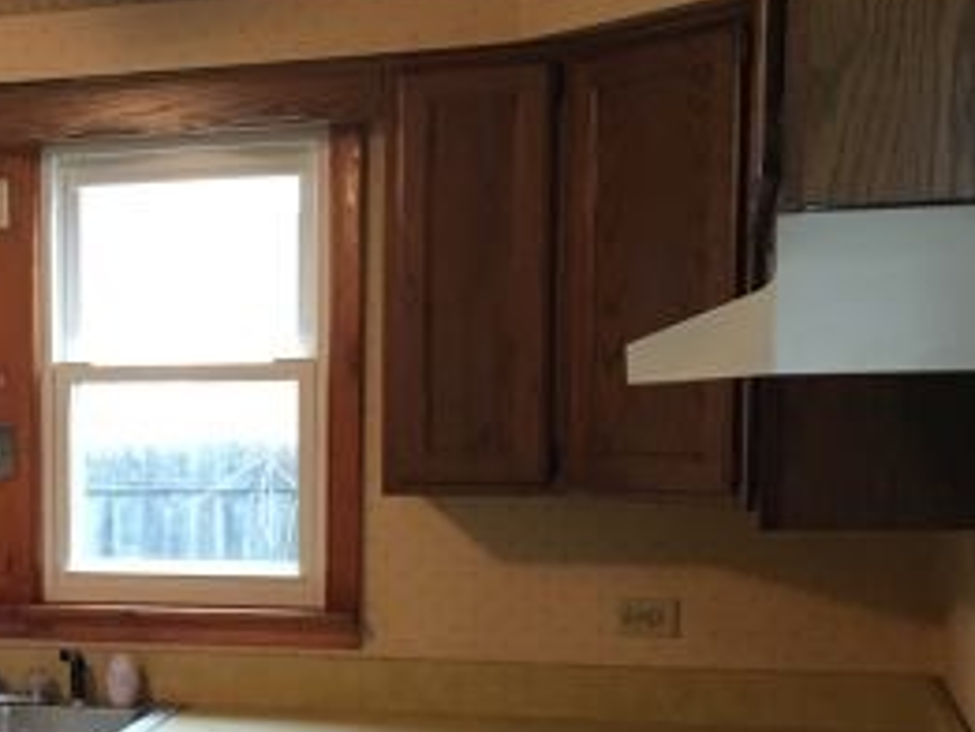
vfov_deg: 20.5
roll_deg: +1.1
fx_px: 2001
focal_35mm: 71
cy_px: 601
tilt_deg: -7.1
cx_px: -60
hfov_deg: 25.6
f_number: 2.2
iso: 160
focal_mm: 4.15
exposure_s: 1/30
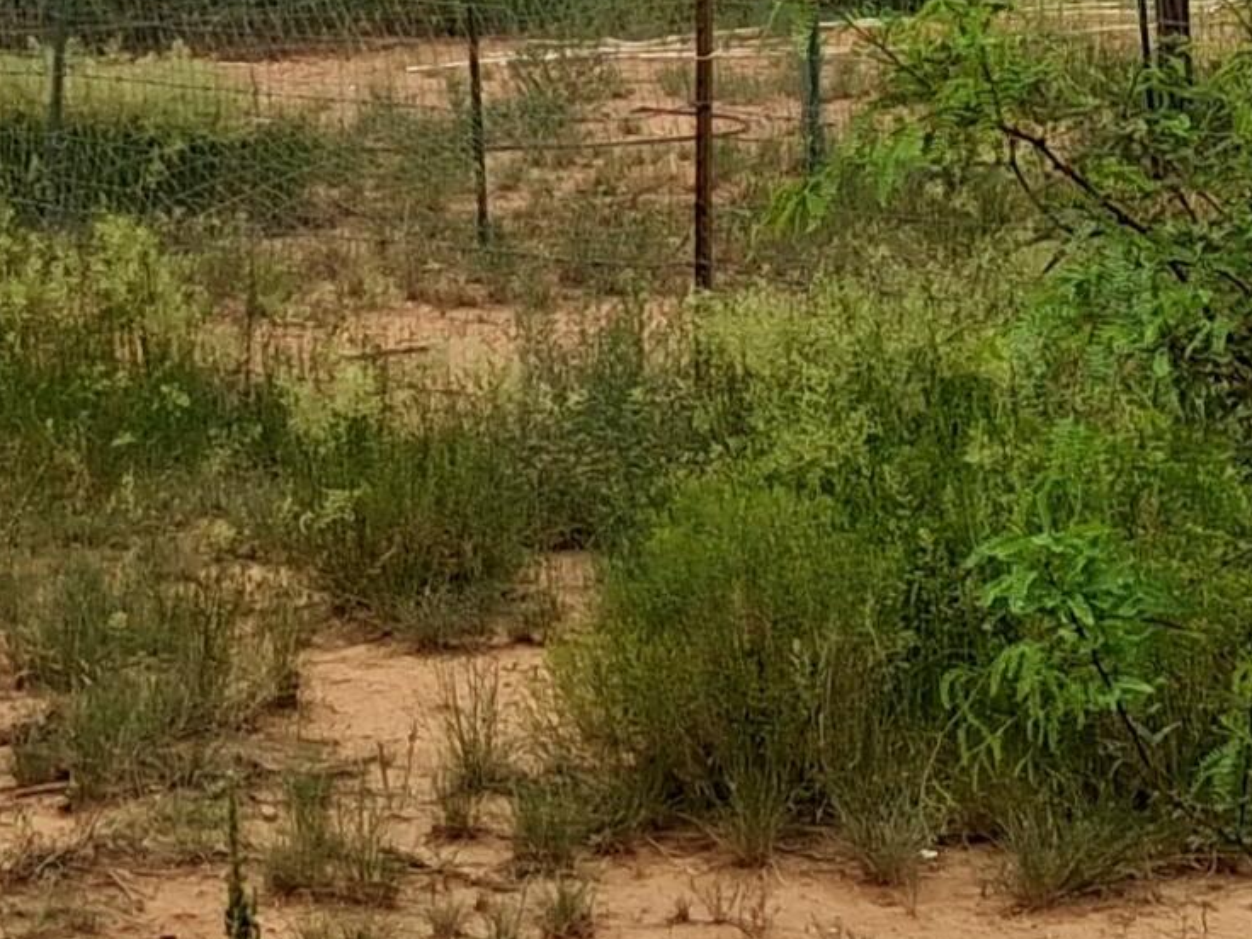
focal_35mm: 106
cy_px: -854
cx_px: 112
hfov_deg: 18.2
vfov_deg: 12.5
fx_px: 3834
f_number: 1.8
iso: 25
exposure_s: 1/417
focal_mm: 3.98
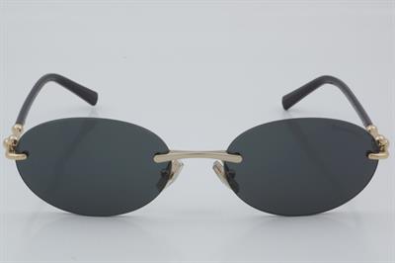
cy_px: 132
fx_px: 904
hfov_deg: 24.6
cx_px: 198
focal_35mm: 82
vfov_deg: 16.5
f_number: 32
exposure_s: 1/4
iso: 100
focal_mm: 55
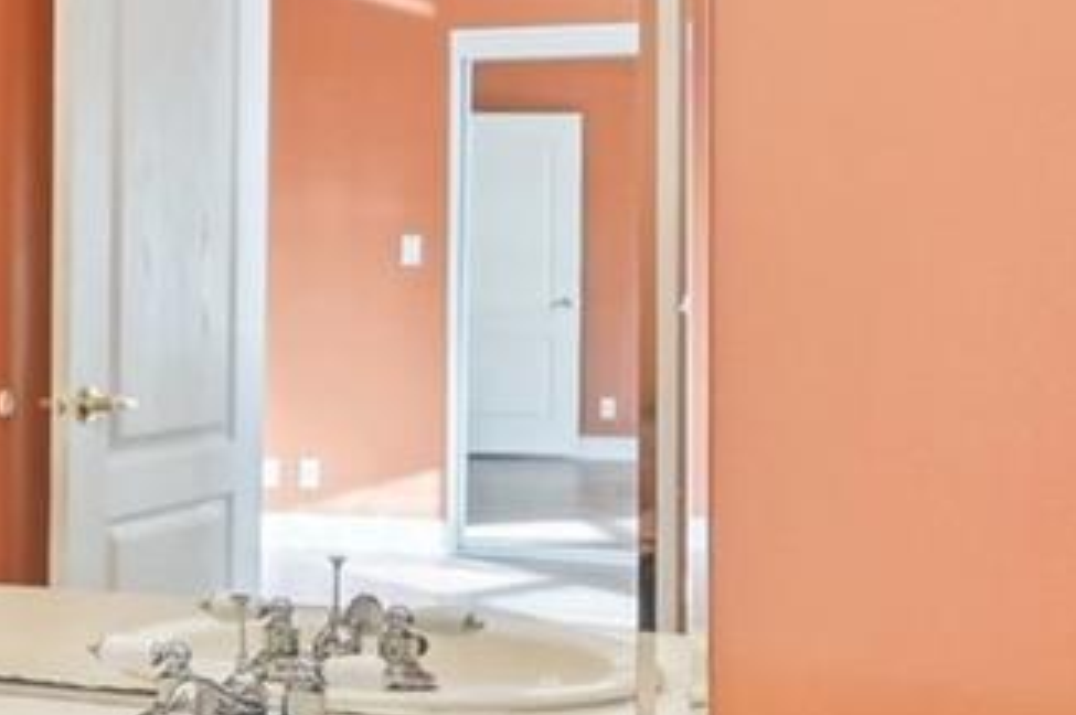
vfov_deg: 19.7
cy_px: 273
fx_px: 2060
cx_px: -73
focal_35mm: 69
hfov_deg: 27.1
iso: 400
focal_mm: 14
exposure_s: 1/30
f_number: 8
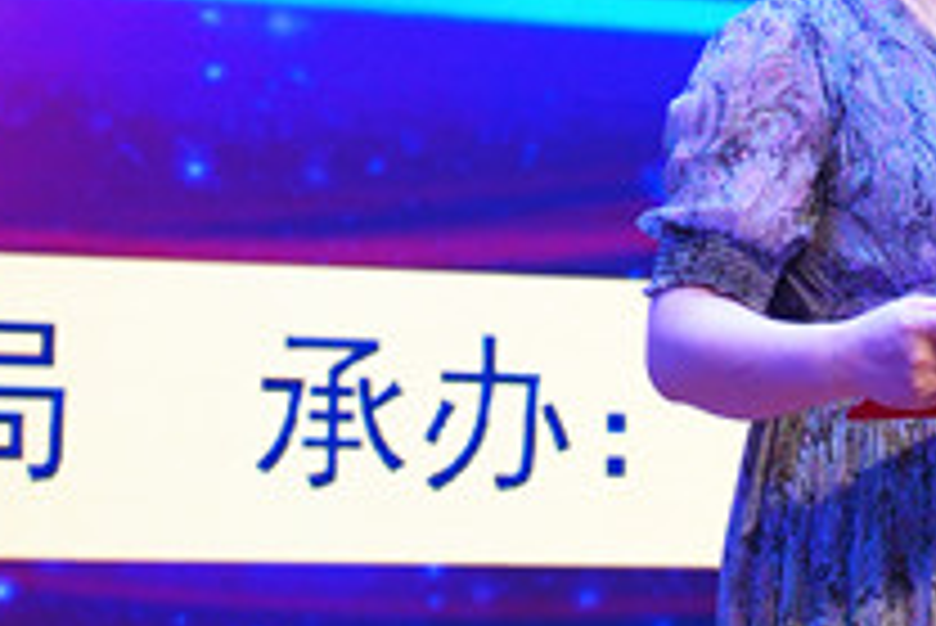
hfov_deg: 12.2
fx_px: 4371
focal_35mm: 168
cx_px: 716
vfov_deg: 8.1
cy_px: -32
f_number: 4.5
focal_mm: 50
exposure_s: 1/50
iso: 160
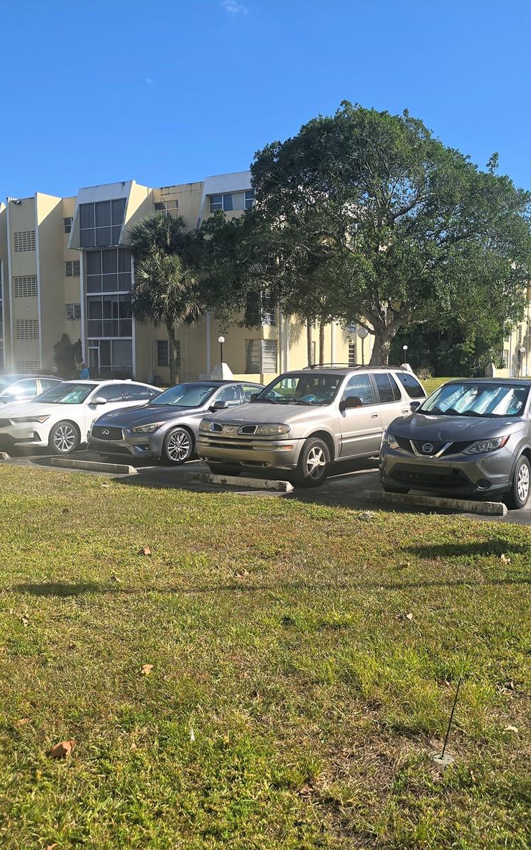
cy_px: 423
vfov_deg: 58.1
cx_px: 308
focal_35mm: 33
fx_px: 764
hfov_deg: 38.2
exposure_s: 1/694
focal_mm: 6.3
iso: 12
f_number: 1.7
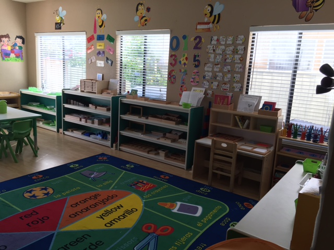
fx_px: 280
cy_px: 125
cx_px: 167
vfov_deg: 48.2
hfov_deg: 61.7
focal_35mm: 29
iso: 40
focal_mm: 4.15
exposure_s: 1/120
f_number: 2.2
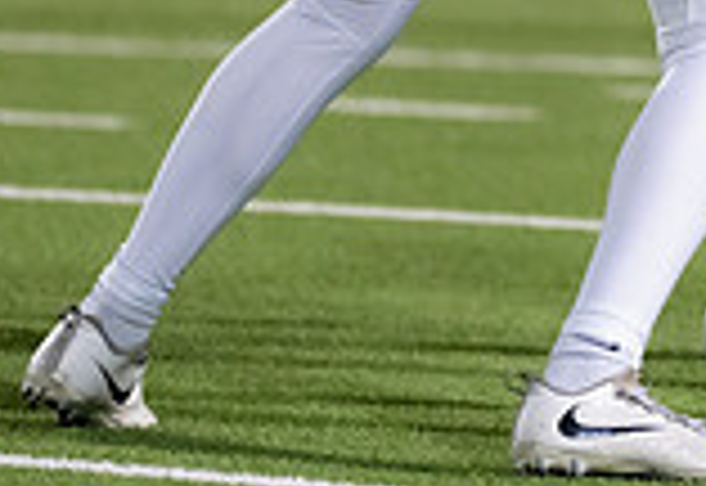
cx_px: 1105
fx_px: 18200
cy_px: -299
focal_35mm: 919
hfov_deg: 2.2
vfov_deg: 1.5
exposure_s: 1/1250
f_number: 2.8
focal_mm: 200
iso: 4000
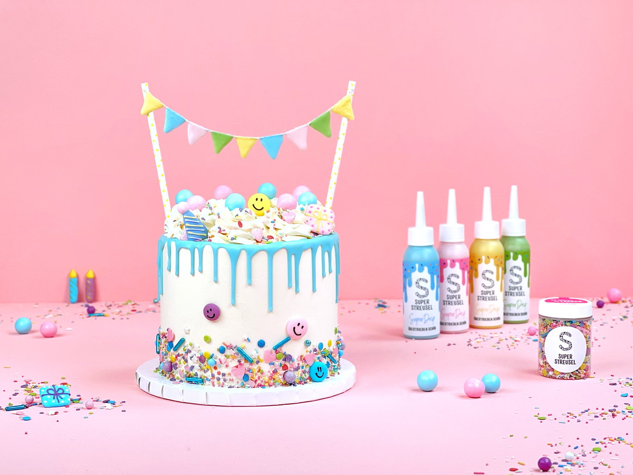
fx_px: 1408
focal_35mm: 77
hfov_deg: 25.3
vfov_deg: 19.1
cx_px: 316
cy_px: 238
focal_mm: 9
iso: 32
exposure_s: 1/100
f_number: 2.8
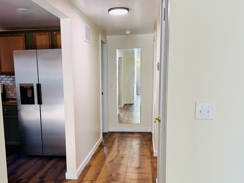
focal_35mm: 38
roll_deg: +1.6
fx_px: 268
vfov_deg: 37.4
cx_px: 101
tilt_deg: -9.2
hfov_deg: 48.8
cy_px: 119
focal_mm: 6.76
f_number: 1.78
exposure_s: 1/60
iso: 125
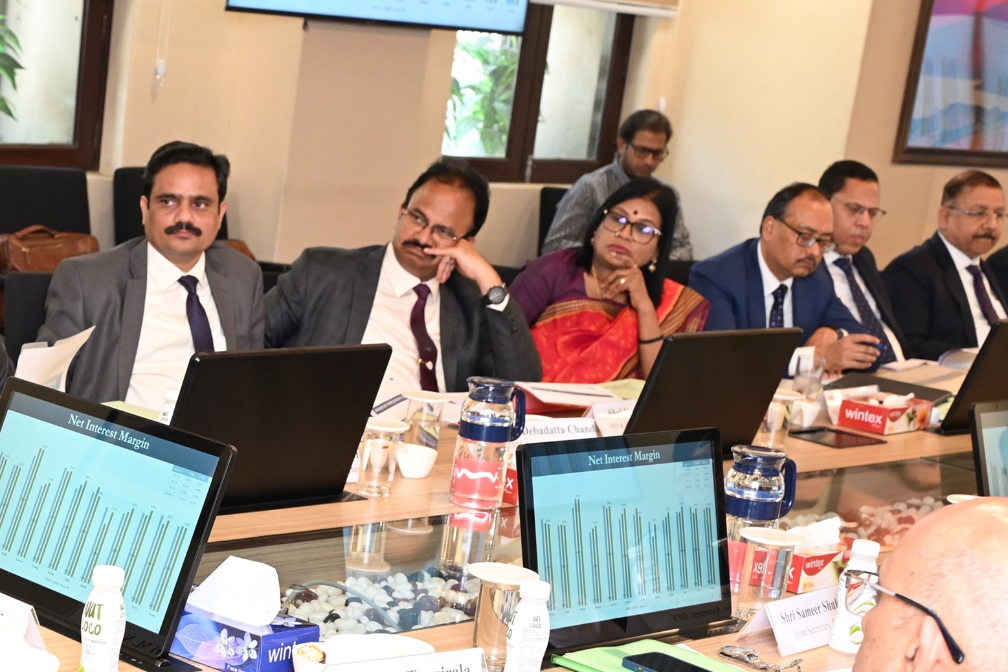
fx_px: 2240
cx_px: 96
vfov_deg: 16.8
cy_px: 602
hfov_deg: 24.6
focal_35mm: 80
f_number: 5.6
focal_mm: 37
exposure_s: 1/60
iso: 1250
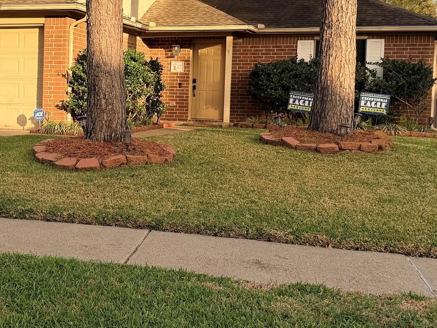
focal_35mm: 56
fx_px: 707
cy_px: 126
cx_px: 96
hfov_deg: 33.5
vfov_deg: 26.0
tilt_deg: -2.8
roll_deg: -1.3
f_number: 1.78
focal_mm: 6.76
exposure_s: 1/1727
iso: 80
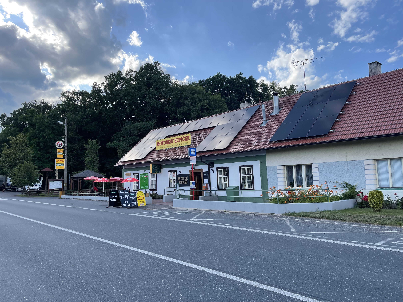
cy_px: 151
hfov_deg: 69.4
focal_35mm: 25
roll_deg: +2.7
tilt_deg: +3.9
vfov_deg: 54.9
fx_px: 291
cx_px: 202
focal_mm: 5.1
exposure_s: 1/1323
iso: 32
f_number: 1.6
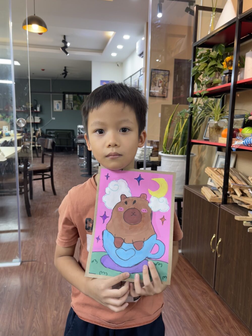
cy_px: 168
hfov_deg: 54.9
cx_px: 126
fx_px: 243
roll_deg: +0.5
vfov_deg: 69.4
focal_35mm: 25
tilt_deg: -9.4
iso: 125
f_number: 1.6
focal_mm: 5.1
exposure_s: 1/50
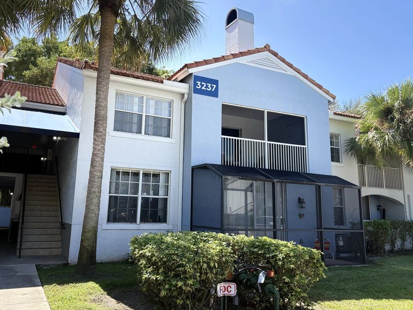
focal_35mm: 30
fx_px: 358
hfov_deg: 59.9
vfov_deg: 46.8
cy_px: 142
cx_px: 189
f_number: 1.6
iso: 50
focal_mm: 5.96
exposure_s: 1/1364
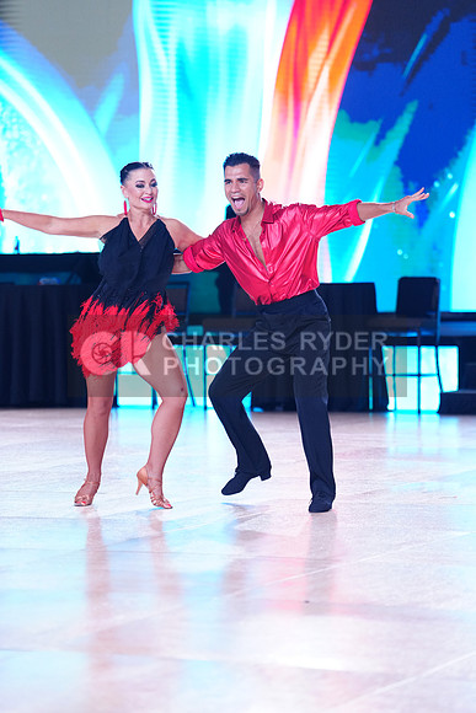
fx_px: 2477
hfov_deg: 11.0
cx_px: 238
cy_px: 356
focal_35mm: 125
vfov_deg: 16.4
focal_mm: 125
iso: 1600
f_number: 2.8
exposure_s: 1/640
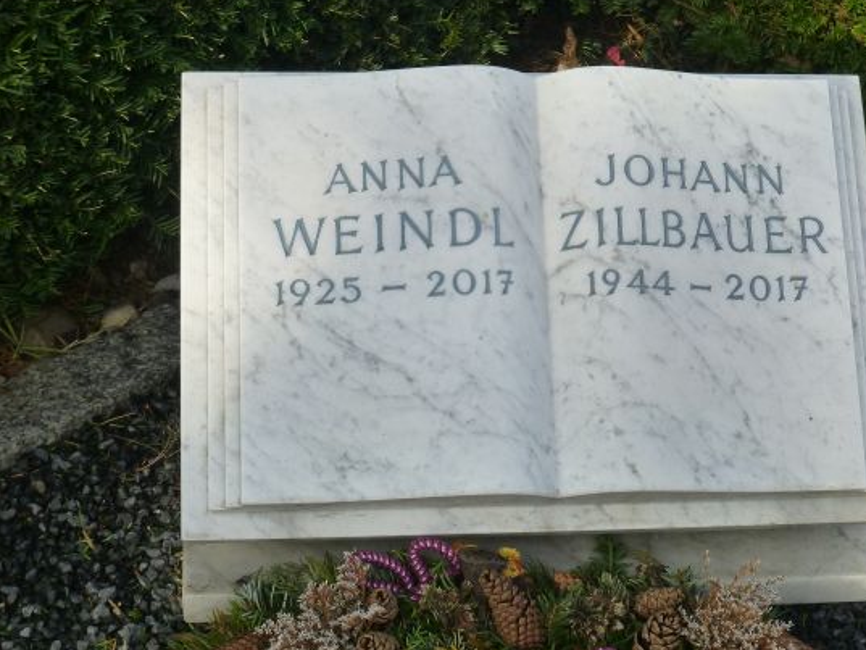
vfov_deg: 19.4
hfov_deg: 25.7
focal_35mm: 76
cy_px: 260
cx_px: 452
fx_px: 1902
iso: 160
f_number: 4.4
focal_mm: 9
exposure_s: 1/500
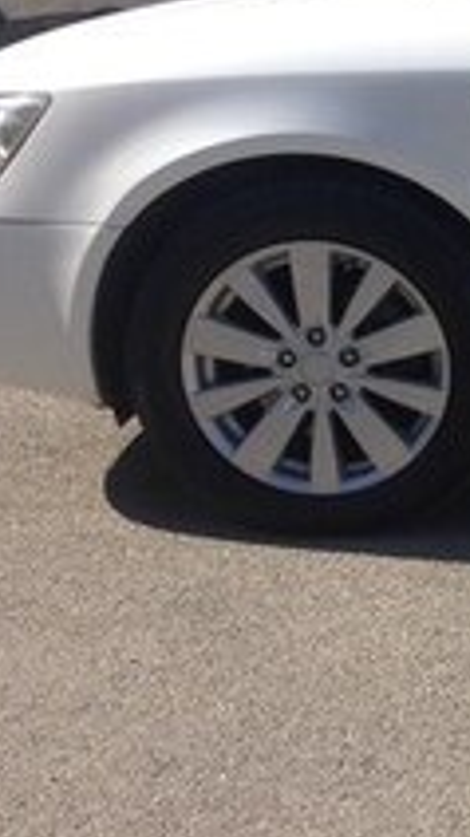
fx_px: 2485
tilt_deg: -10.6
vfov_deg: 19.0
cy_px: 259
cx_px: 1137
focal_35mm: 112
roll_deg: -1.0
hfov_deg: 9.6
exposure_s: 1/1355
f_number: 2.4
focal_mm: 4.12
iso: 50
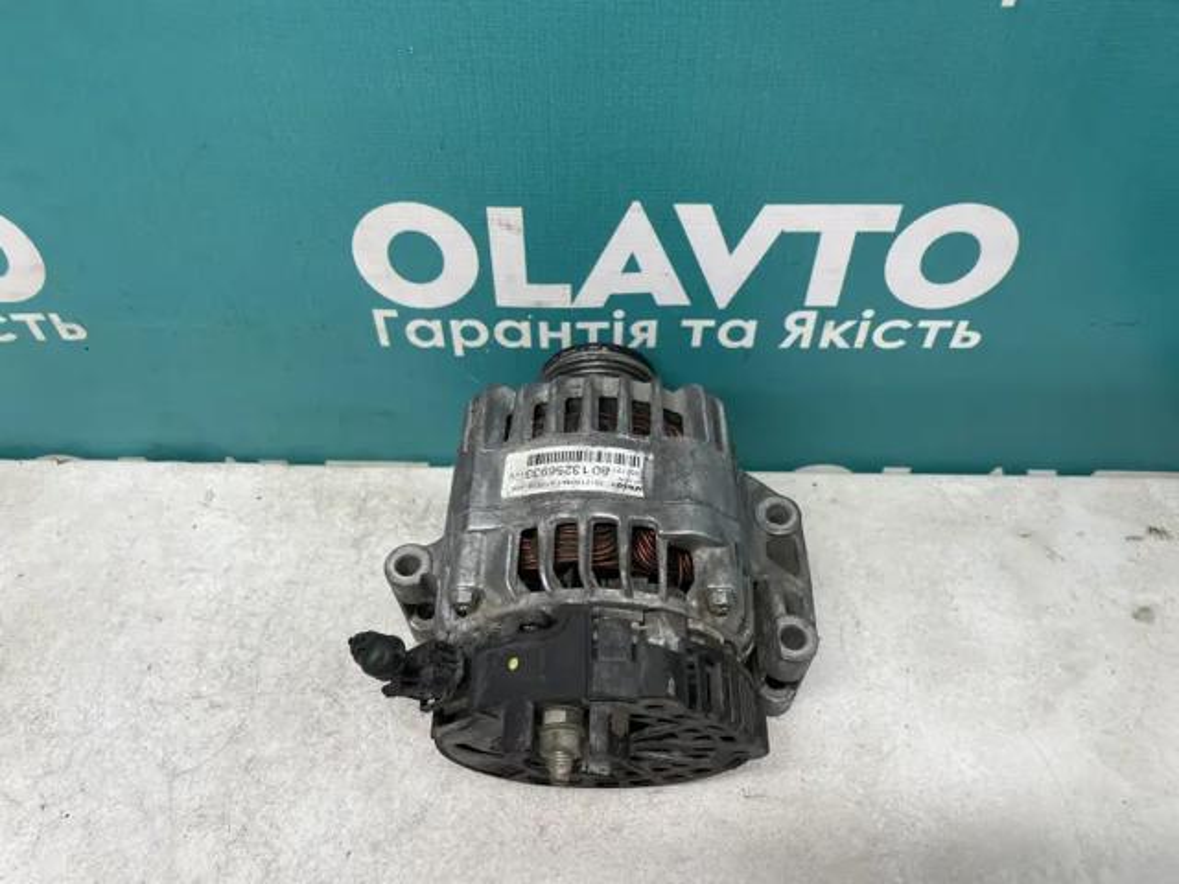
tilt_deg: -50.5
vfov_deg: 53.1
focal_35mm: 26
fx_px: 886
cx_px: 590
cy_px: 442
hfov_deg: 67.3
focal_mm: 4.2
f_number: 1.6
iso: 100
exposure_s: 1/100
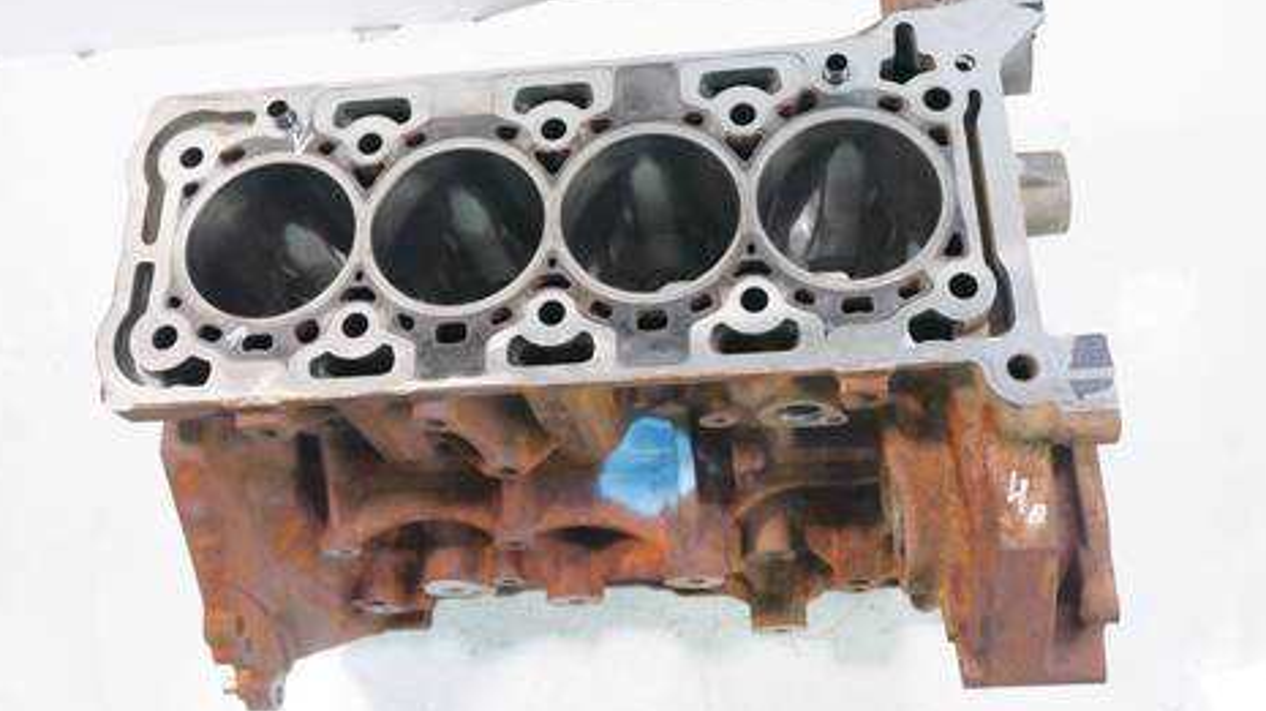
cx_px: 634
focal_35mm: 36
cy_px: 300
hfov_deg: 55.3
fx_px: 1208
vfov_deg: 32.7
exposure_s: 1/60
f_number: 4
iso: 500
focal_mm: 16
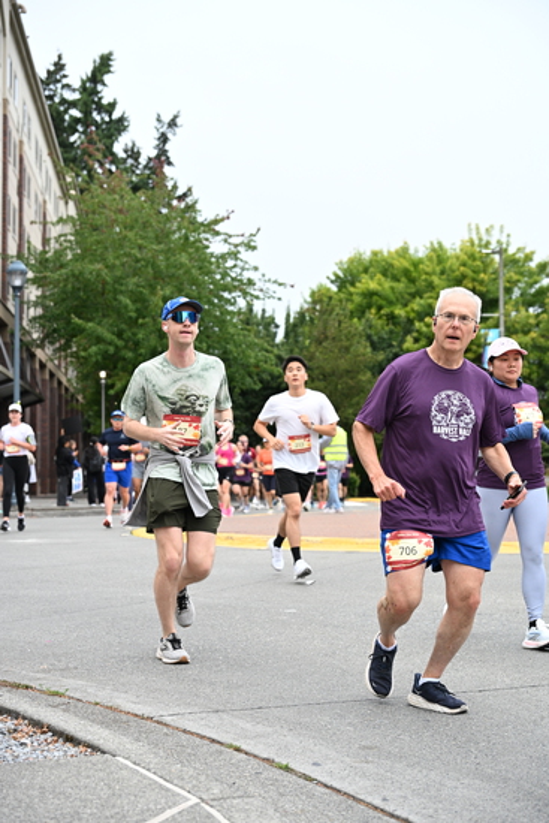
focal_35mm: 57
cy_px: 412
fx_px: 1303
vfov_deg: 35.0
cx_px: 274
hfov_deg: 23.8
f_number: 4
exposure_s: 1/800
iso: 1600
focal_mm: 57
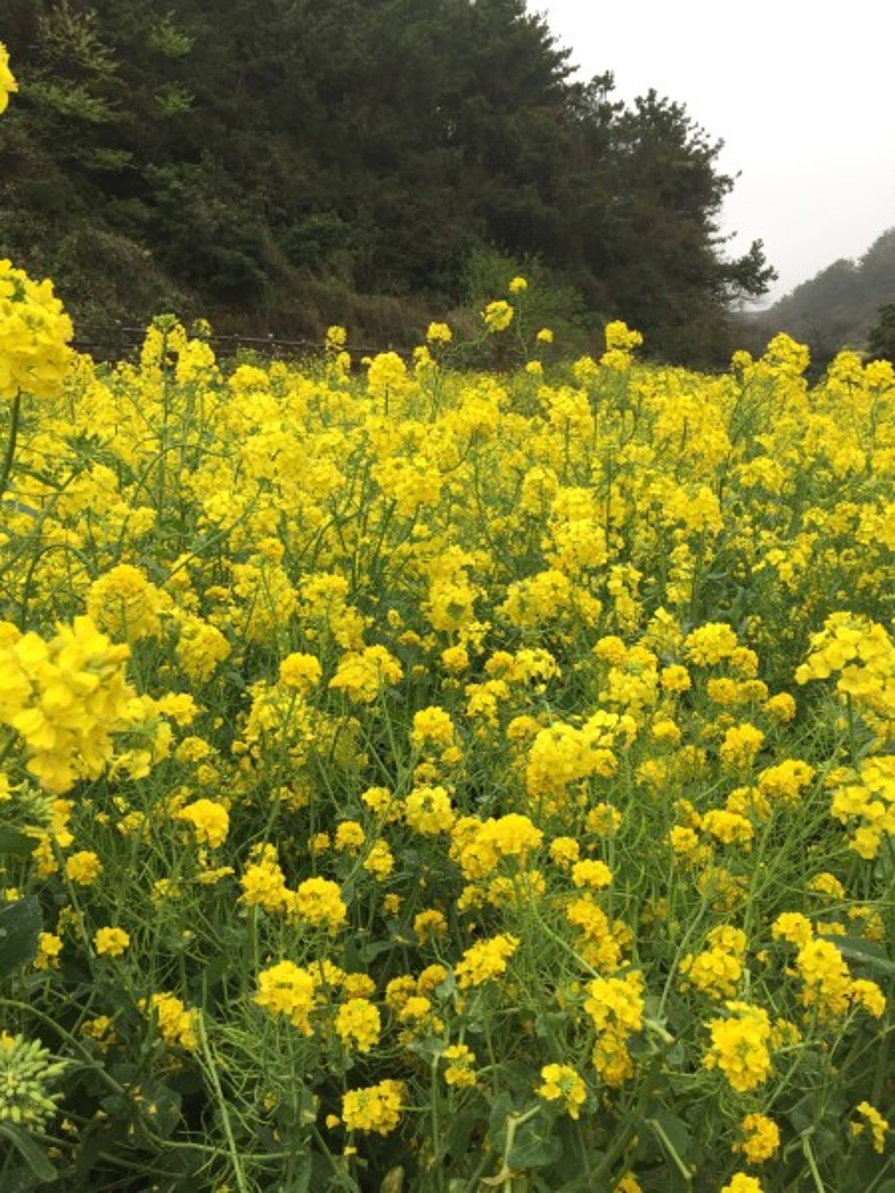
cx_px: 448
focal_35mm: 29
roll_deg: -0.8
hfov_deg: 48.2
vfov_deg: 61.7
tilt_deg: -8.5
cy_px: 596
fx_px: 1000
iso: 32
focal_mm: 4.15
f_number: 2.2
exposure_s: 1/134
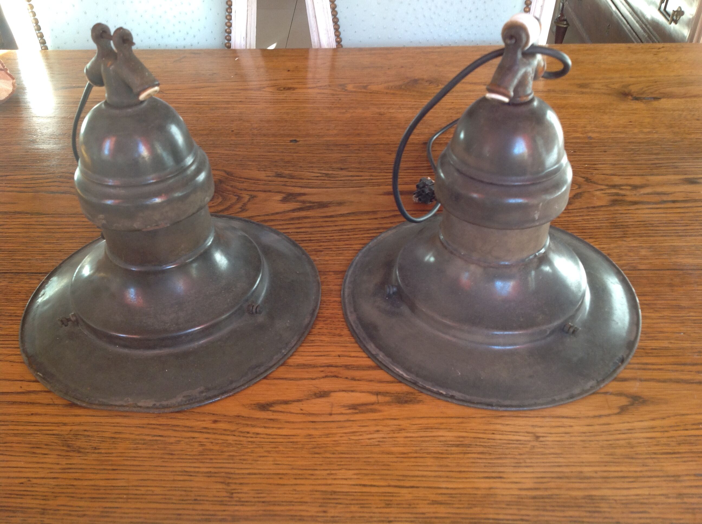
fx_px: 709
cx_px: 351
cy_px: 262
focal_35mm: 35
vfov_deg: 40.6
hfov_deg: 52.7
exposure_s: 1/40
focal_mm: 4.28
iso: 64
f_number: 2.4
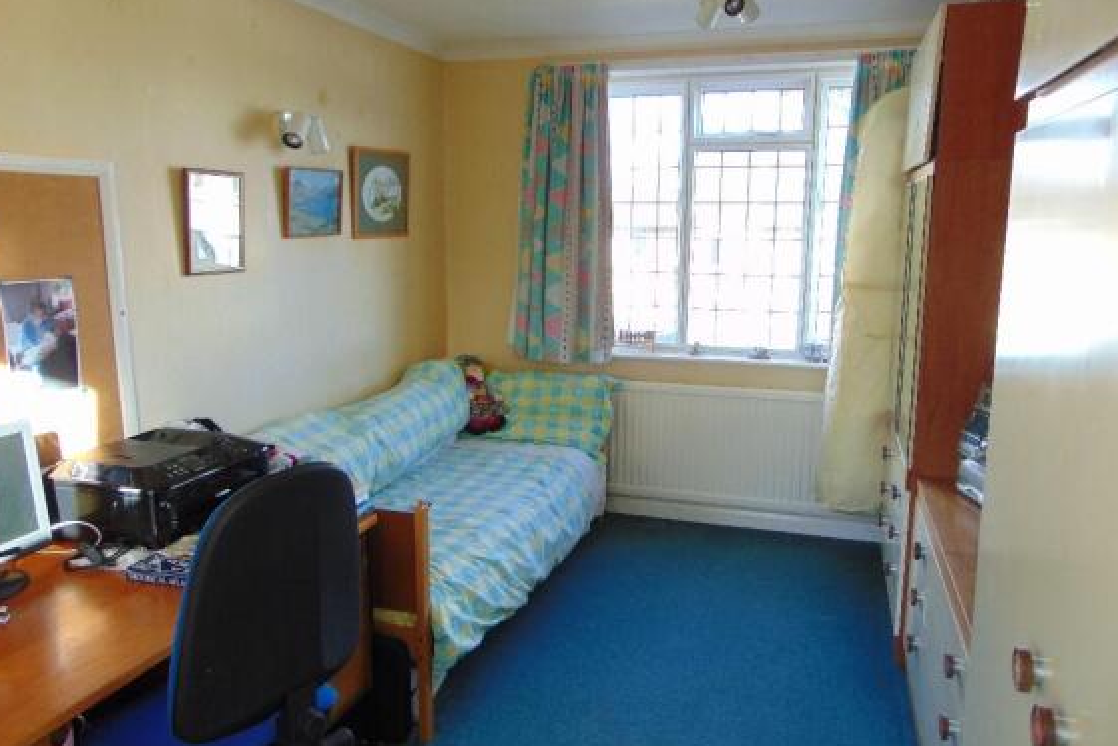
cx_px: 557
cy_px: 390
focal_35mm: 27
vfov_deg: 47.9
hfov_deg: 67.4
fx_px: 838
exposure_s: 1/30
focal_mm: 4.5
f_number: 3
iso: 80
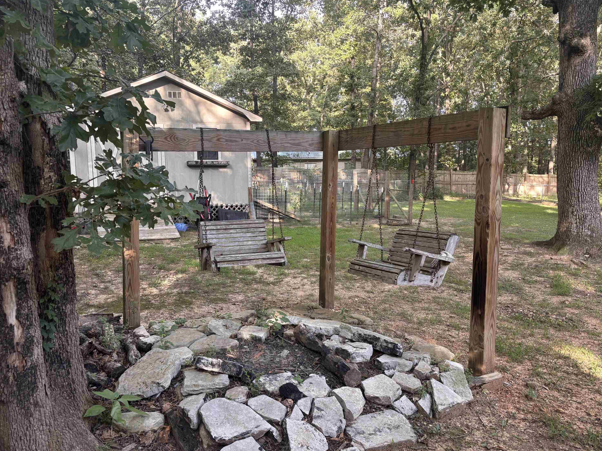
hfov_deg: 65.3
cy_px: 225
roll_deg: +1.4
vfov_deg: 51.4
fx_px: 470
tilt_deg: -5.9
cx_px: 303
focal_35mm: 27
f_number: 1.6
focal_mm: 5.96
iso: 100
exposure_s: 1/121
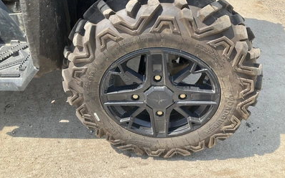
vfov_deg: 40.5
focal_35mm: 31
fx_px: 241
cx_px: 143
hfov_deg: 61.2
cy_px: 75
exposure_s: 1/495
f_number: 1.8
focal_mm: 3
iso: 25
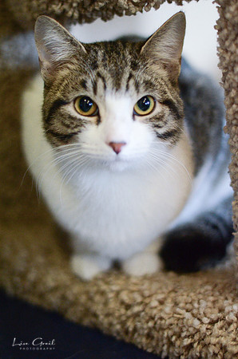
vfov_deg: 27.0
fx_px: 747
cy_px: 180
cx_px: 119
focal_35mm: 75
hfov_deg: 18.1
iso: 3200
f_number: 1.4
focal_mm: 50
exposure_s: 1/640
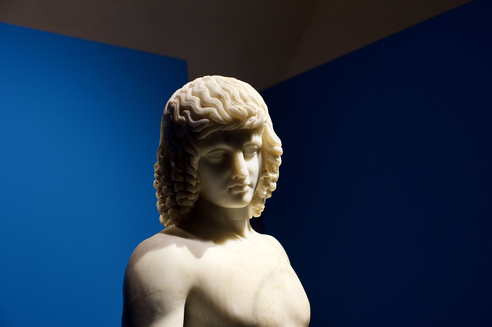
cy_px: 164
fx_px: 683
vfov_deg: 27.0
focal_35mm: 50
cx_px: 246
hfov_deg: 39.6
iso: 1600
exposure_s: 1/60
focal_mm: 50
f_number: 4
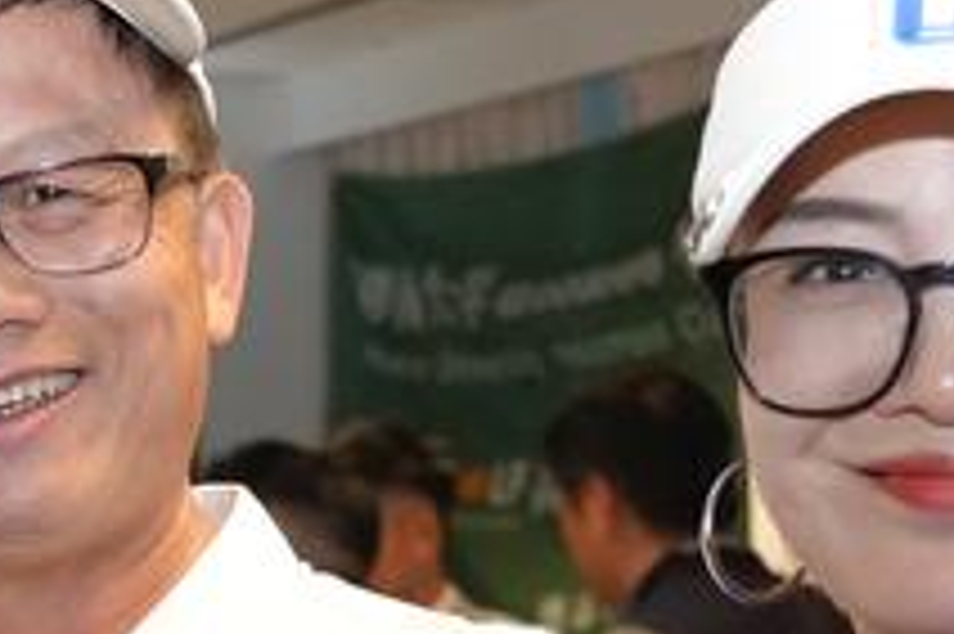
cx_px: 58
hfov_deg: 13.3
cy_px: 926
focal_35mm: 153
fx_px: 4051
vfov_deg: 8.8
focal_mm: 30
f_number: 4
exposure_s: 1/160
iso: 4000
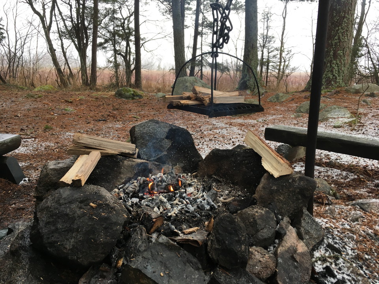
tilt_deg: -12.3
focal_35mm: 29
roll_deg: -1.3
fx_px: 318
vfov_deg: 48.2
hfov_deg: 61.7
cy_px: 142
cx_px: 190
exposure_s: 1/33
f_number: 2.2
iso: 25
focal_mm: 4.15
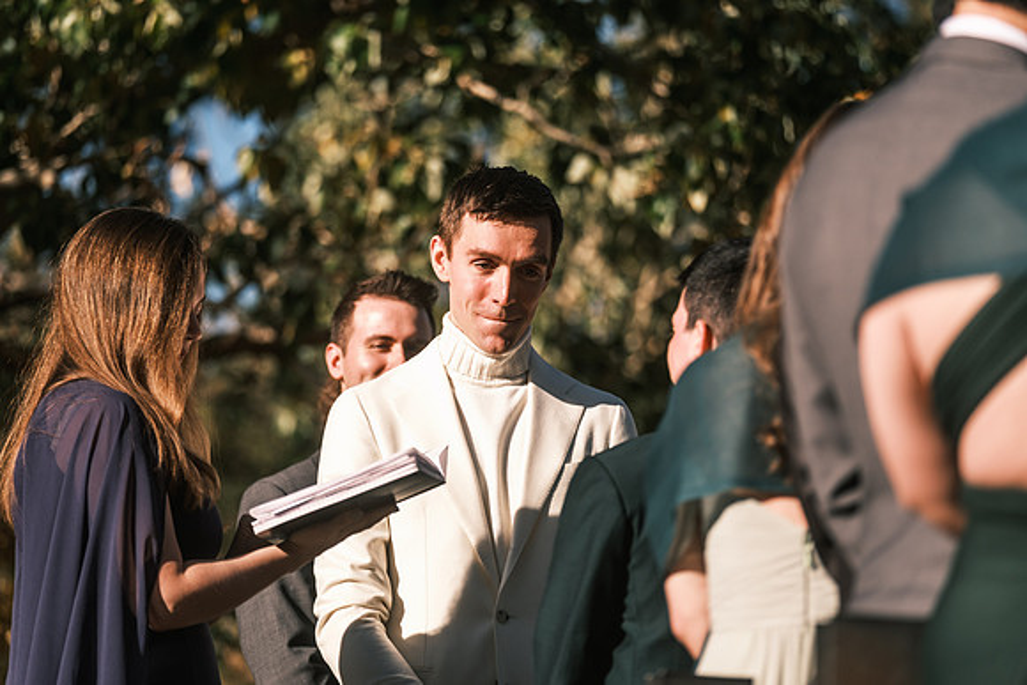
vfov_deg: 6.8
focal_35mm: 202
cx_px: 514
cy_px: 342
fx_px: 5764
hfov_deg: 10.2
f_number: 2.8
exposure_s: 1/2000
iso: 200
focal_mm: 134.4
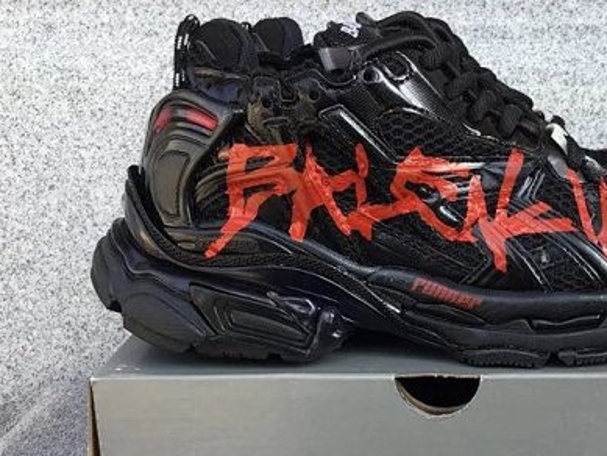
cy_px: 334
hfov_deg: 36.8
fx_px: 895
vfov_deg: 28.2
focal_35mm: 51
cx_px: 432
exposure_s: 1/162
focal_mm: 3.3
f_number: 2.4
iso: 25
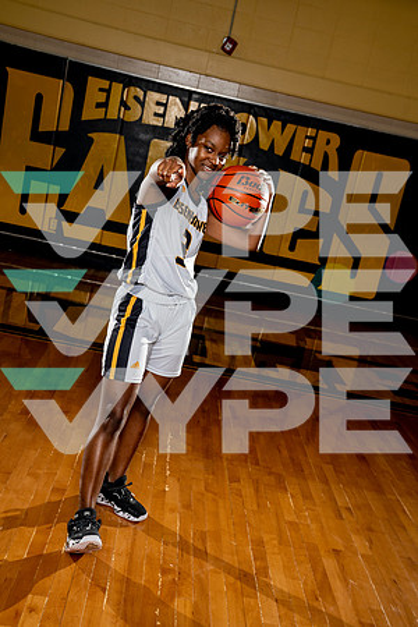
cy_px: 314
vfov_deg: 46.4
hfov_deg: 31.9
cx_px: 209
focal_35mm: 42
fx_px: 731
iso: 320
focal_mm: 42
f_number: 6.3
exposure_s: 1/250
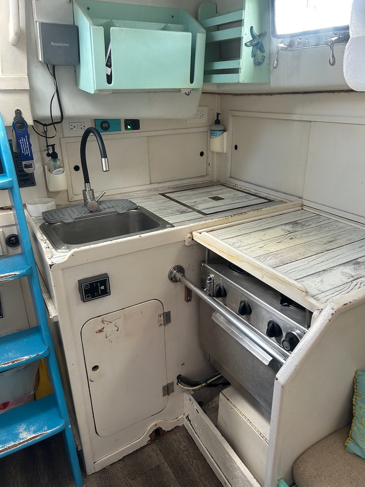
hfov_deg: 53.1
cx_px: 182
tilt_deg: -24.1
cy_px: 244
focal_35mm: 26
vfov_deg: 67.3
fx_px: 366
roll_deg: -0.9
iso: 100
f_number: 1.5
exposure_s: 1/121
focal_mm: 5.7
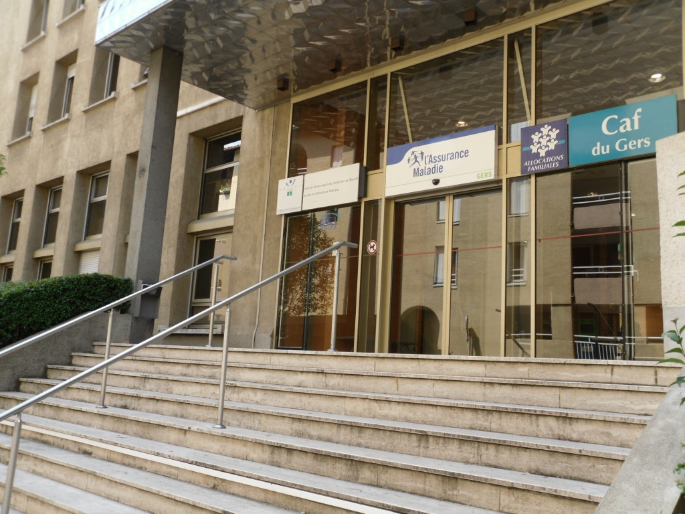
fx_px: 890
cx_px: 342
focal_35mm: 45
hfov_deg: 42.1
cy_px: 257
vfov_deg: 32.2
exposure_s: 1/189
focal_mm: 6.3
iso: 80
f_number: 3.5
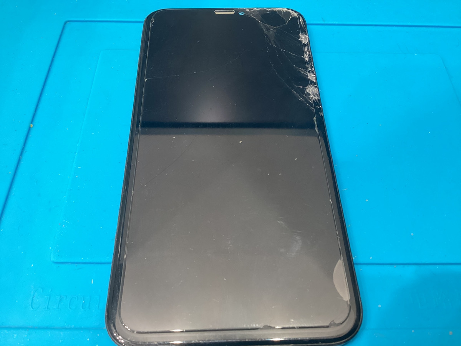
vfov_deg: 45.4
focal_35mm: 31
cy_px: 173
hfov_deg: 58.4
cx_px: 230
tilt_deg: -56.6
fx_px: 413
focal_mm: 3.3
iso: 100
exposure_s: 1/50
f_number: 2.4
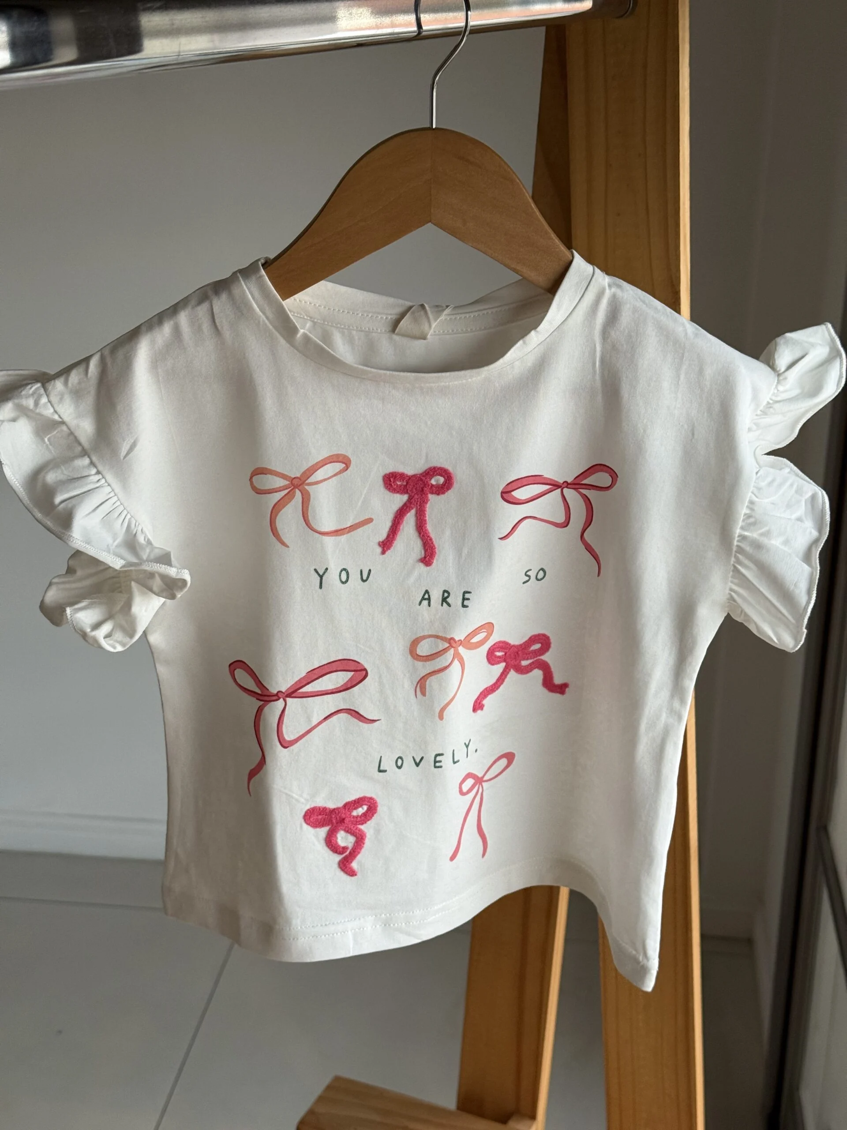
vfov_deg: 39.7
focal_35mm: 48
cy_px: 565
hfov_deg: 30.3
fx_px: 1566
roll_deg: -0.7
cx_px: 424
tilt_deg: -18.5
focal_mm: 6.76
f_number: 1.78
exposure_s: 1/60
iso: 160
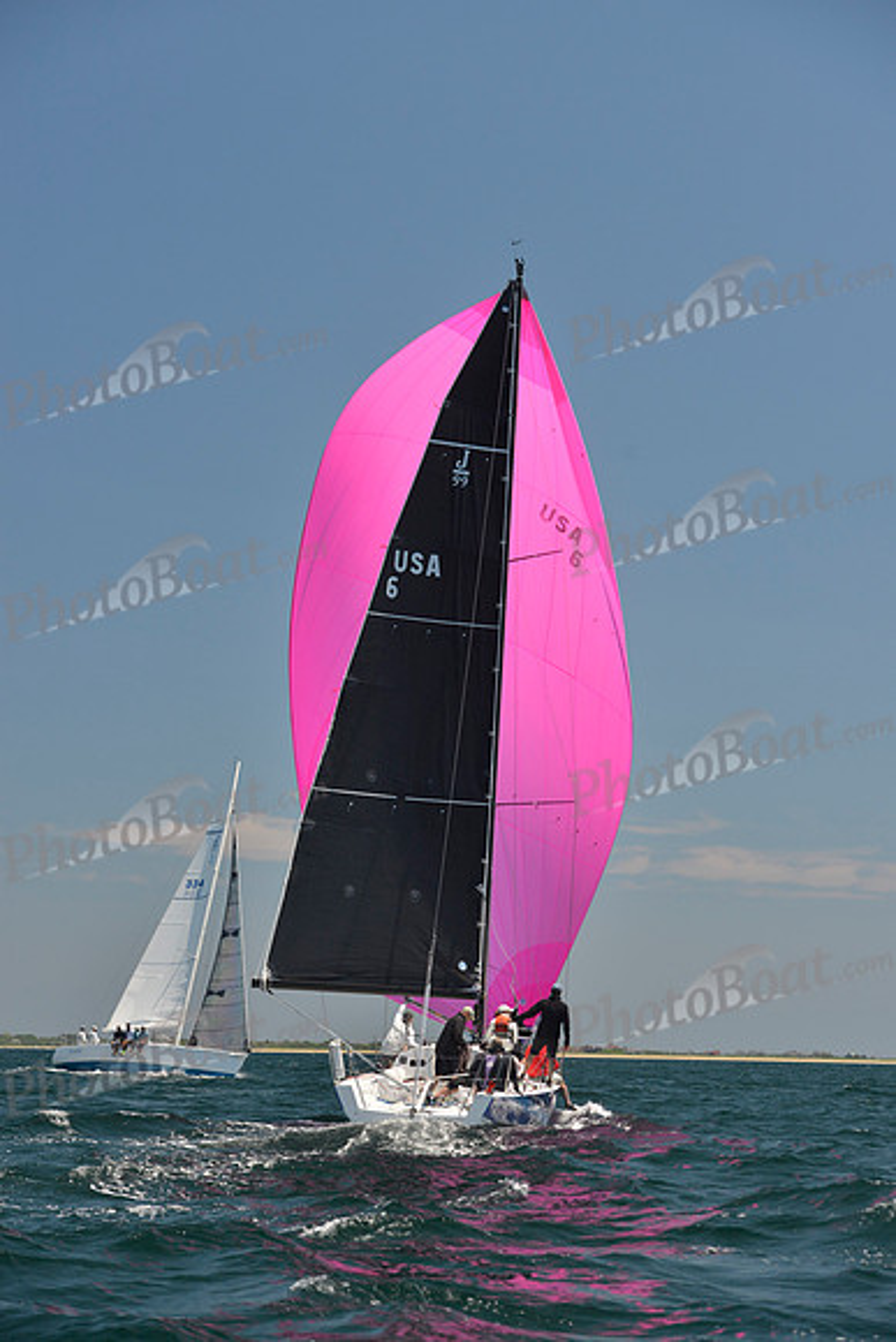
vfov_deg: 22.1
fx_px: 3432
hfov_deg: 14.9
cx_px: 448
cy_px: 671
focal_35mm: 92
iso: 400
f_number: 6.3
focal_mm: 92
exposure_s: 1/800
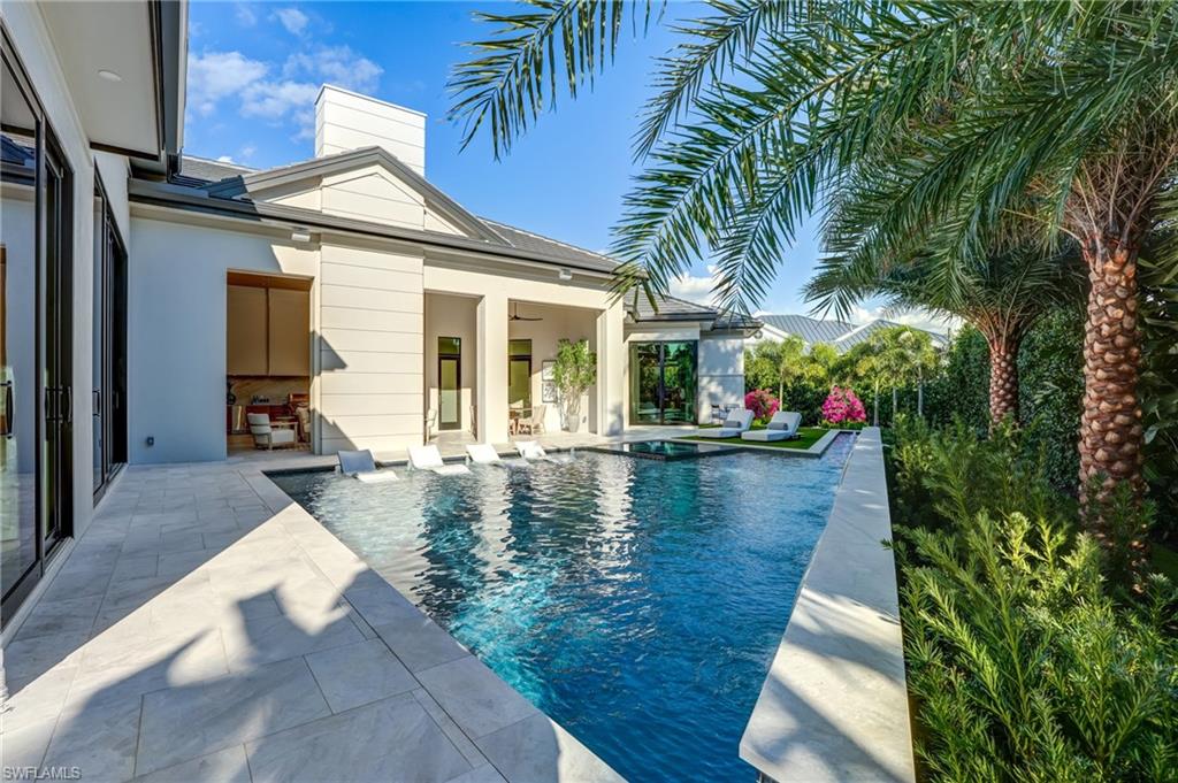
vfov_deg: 73.7
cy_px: 392
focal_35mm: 16
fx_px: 523
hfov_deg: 96.8
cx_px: 589
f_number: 9
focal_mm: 16
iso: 400
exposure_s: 1/1000
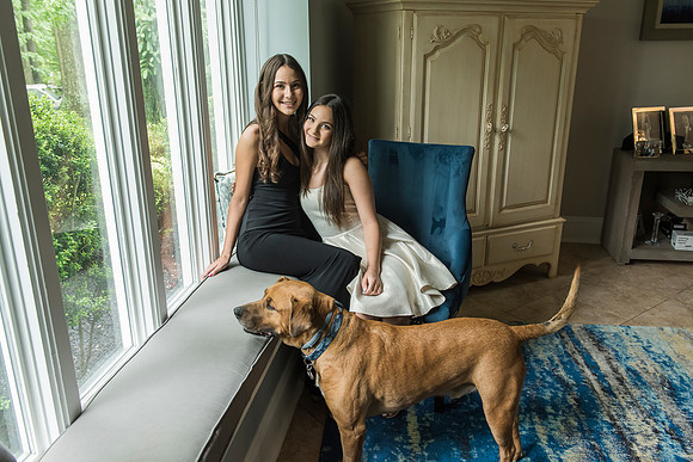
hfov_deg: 61.9
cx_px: 335
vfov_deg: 43.7
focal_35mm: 30
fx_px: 577
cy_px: 223
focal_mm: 29
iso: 1000
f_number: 5
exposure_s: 1/100
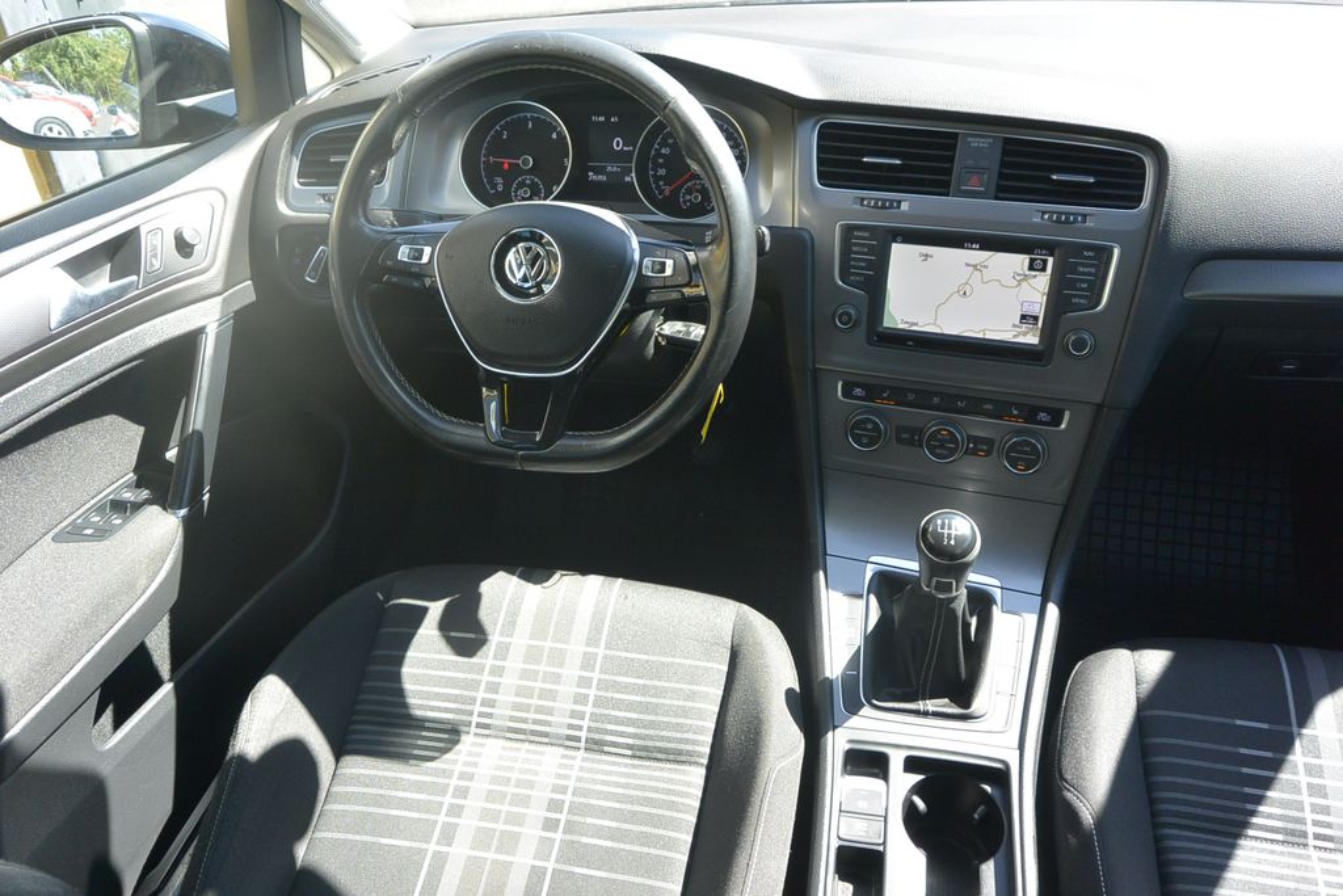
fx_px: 1007
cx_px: 672
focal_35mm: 27
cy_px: 448
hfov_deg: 67.4
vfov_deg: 47.9
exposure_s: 1/250
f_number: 3.5
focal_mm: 10
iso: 200
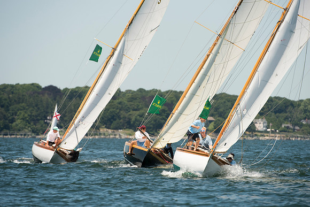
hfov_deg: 5.2
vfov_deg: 3.4
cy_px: 104
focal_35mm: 400
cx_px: 155
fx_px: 3445
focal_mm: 400
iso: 250
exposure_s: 1/1000
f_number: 7.1
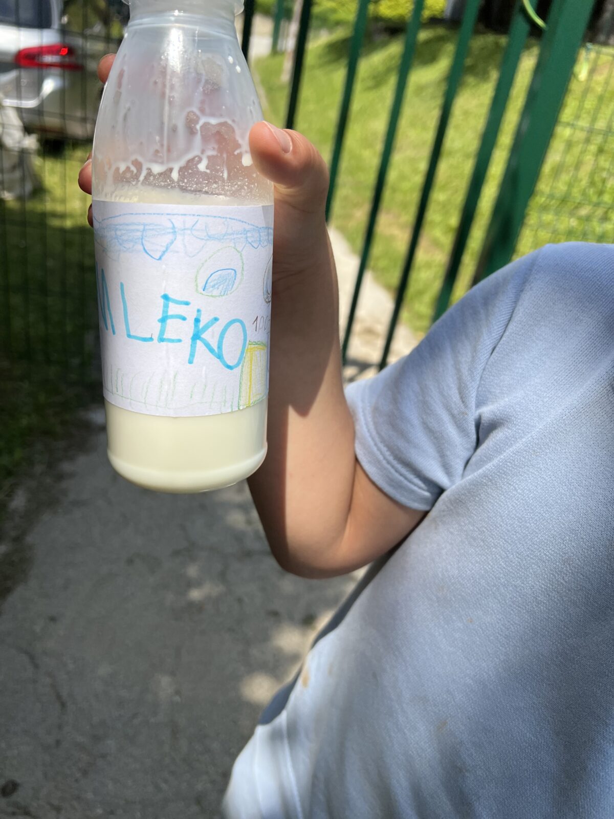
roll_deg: -8.3
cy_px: 410
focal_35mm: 26
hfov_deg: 53.1
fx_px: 615
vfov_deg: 67.3
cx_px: 307
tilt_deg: -28.1
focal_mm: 5.7
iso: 50
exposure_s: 1/3571
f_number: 1.5
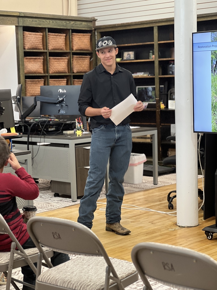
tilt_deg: -4.6
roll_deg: +1.8
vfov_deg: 25.3
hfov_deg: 19.1
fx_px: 644
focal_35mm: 77
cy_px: 145
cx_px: 108
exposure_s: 1/30
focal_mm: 9
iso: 320
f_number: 2.8
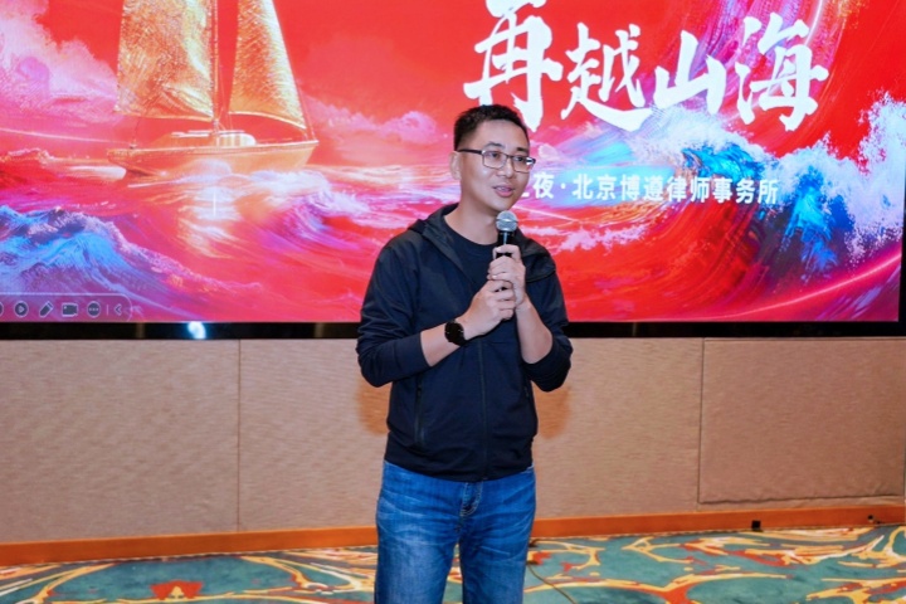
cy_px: 302
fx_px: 1057
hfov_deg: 46.4
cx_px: 453
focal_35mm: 42
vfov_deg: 31.9
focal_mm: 42
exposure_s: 1/161
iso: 1250
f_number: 4
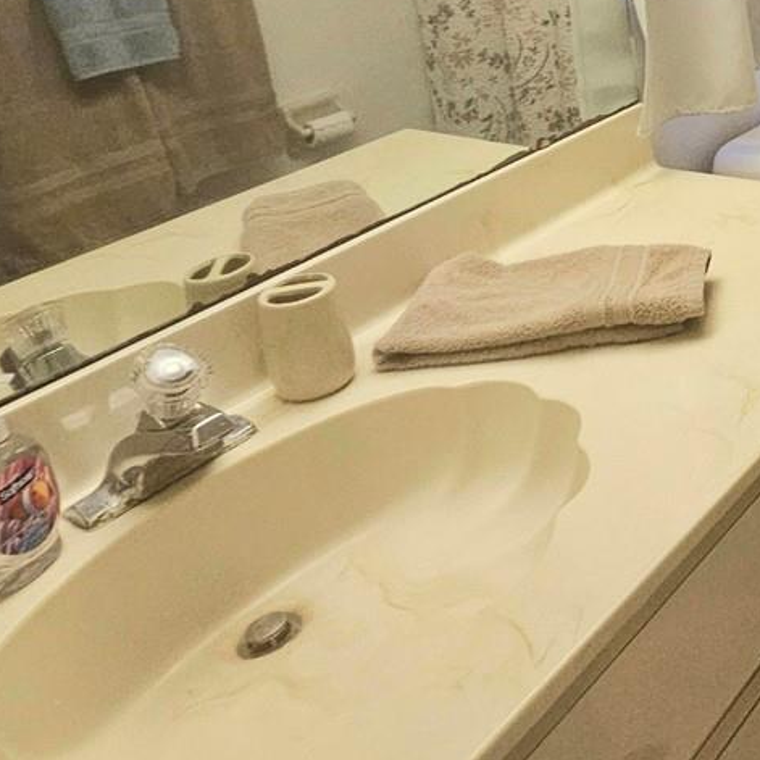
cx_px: 818
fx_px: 969
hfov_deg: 36.7
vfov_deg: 38.4
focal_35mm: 39
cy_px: 15
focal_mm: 2.2
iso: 320
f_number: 2.2
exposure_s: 1/60.2
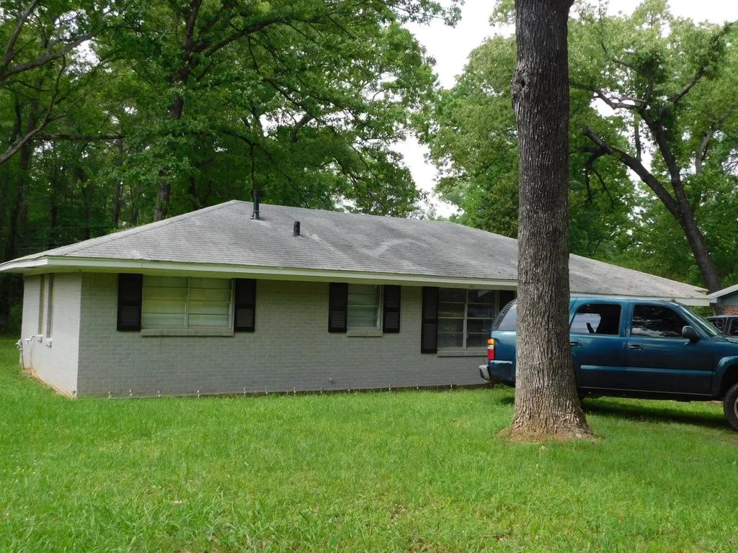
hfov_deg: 51.4
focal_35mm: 36
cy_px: 276
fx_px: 768
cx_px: 369
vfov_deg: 39.7
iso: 125
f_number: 3.5
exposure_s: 1/400
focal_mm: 6.3
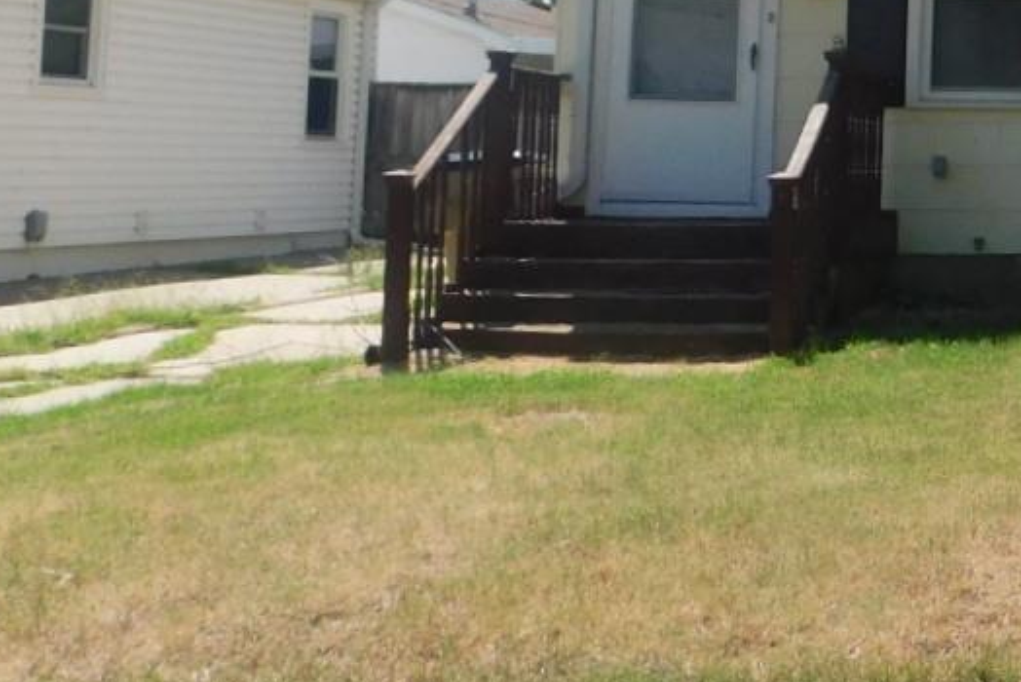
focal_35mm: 73
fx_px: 2071
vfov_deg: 18.1
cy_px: -39
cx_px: 1411
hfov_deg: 23.6
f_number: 3
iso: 125
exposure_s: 1/1500
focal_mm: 4
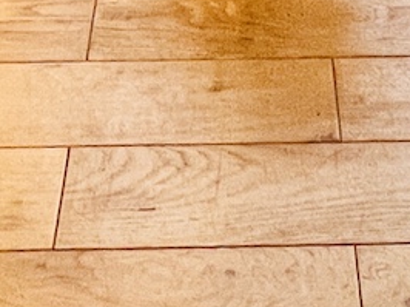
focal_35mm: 94
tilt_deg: -9.1
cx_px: 259
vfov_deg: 10.1
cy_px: -688
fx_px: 1112
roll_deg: +0.4
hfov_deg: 20.8
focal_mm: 1.57
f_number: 1.8
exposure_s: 1/100
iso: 125
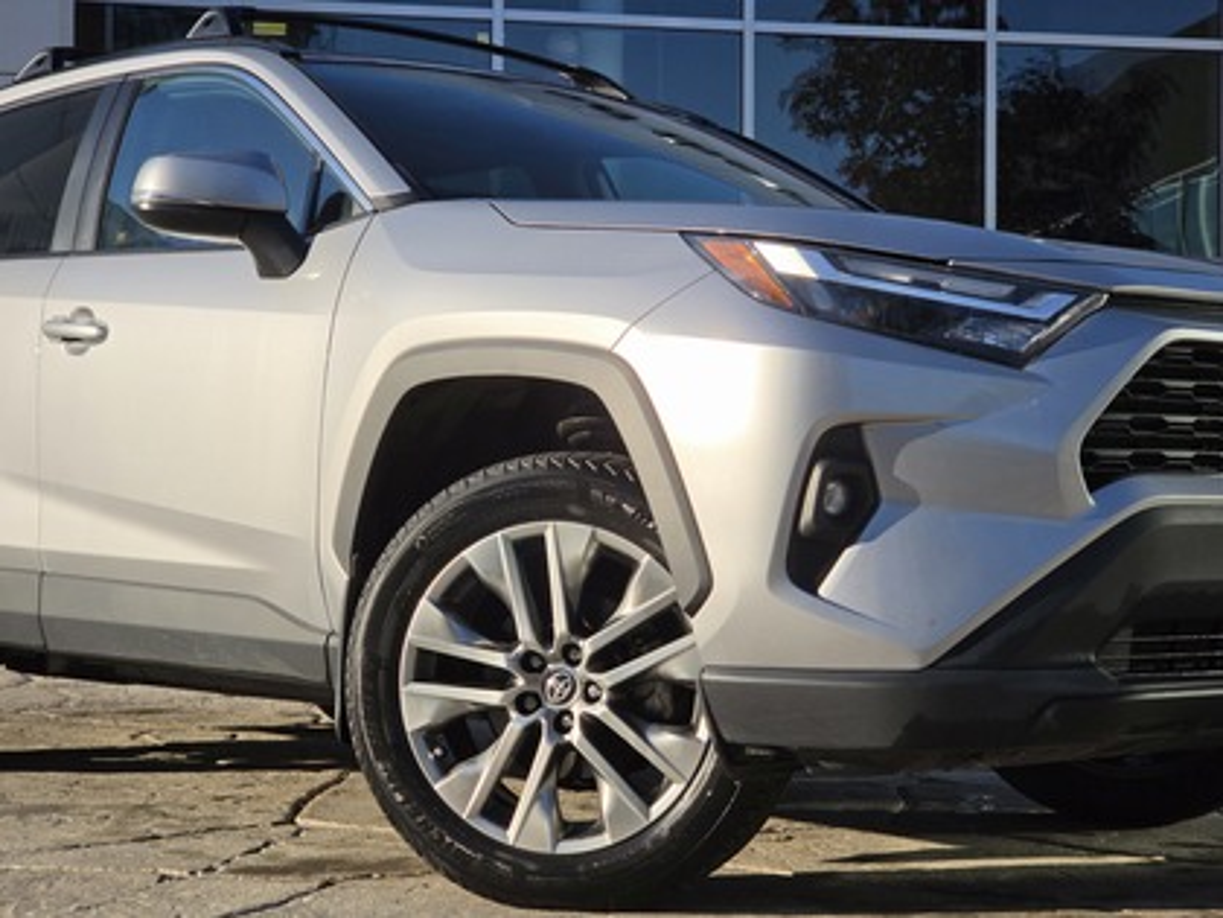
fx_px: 2438
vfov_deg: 21.3
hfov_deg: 28.2
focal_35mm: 69
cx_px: 612
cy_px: 459
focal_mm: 7
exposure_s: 1/1387
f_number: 2.4
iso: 25
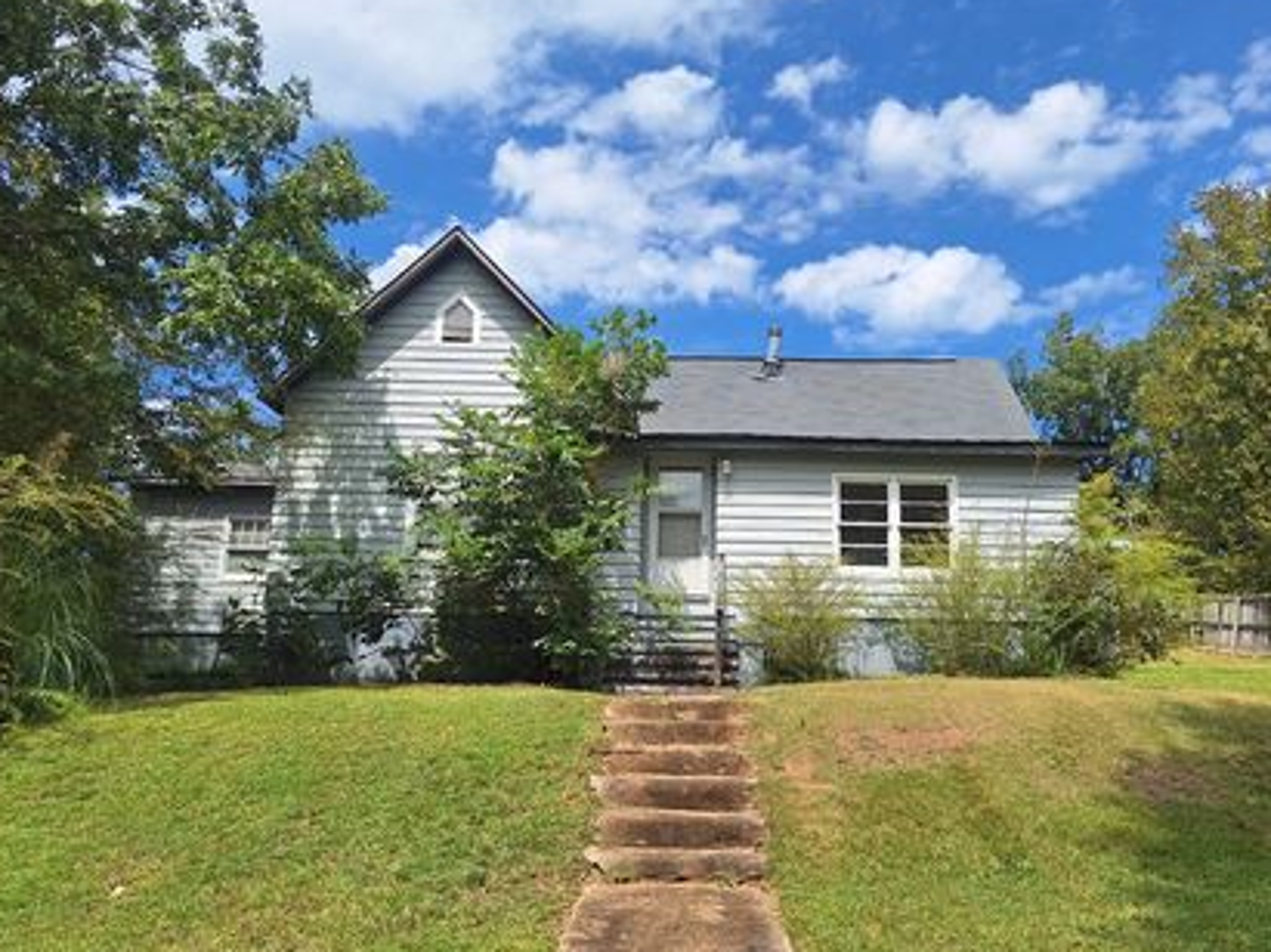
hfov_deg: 63.2
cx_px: 714
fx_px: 1028
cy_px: 493
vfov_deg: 49.7
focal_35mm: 28
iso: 40
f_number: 1.8
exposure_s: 1/3623
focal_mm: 5.54
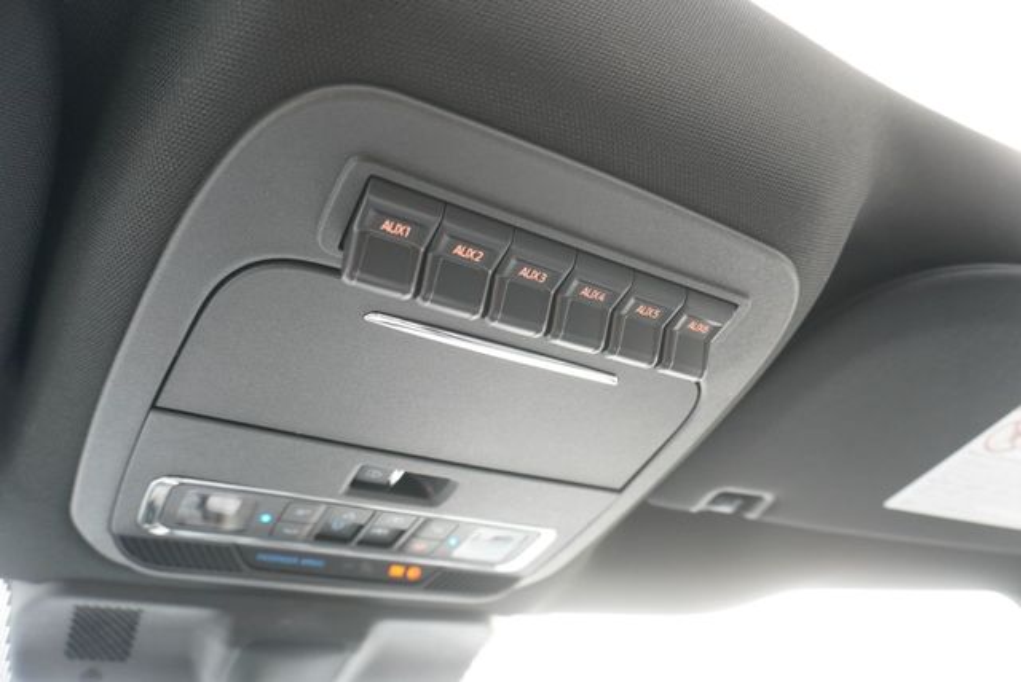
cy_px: 341
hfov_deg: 73.7
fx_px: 681
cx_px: 510
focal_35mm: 24
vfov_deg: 53.2
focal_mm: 16
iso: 640
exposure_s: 1/60
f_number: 4
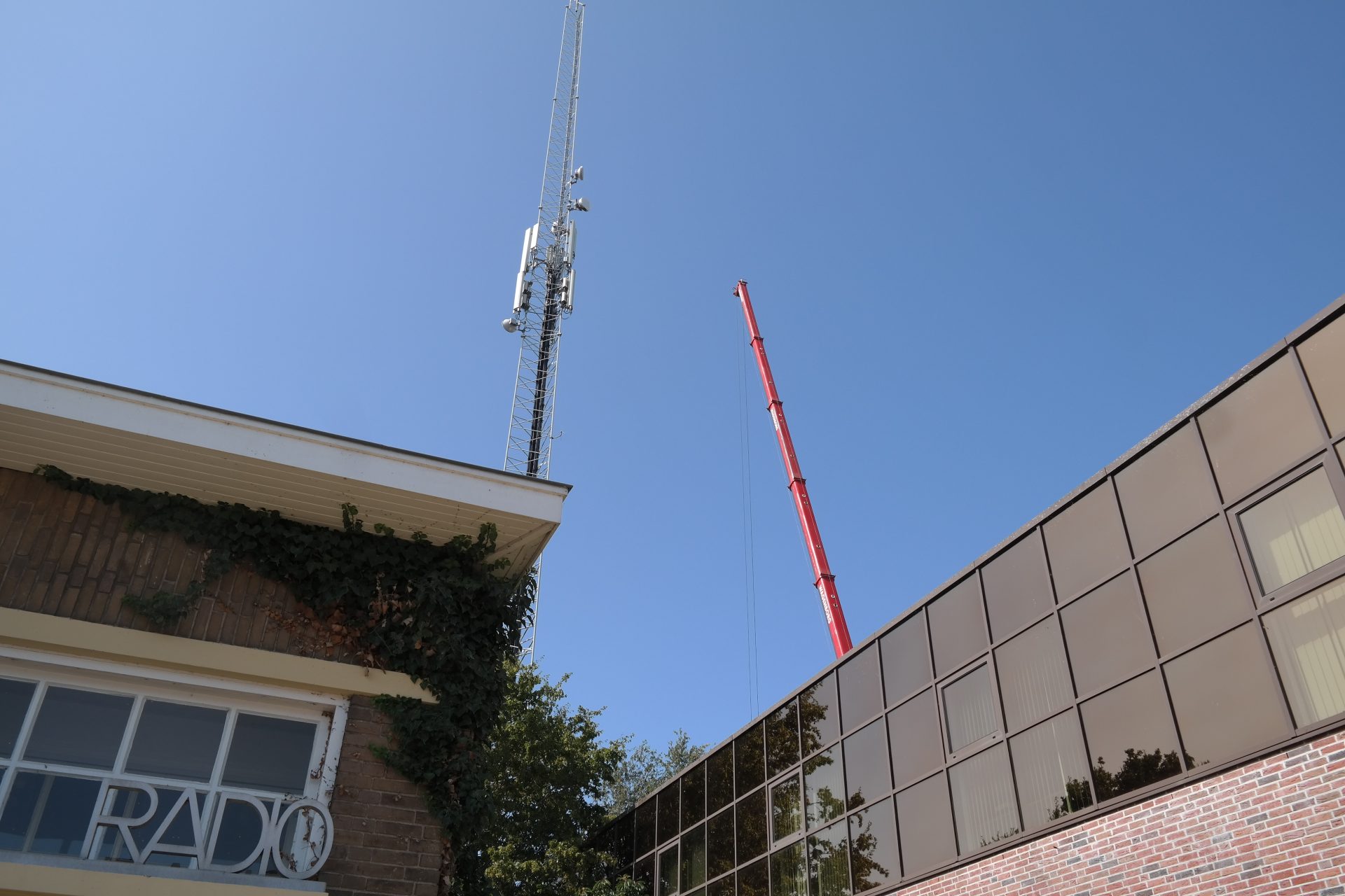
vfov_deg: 47.9
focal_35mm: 27
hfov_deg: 67.4
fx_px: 1009
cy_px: 448
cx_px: 672
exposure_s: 1/320
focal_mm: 18
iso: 100
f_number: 7.1
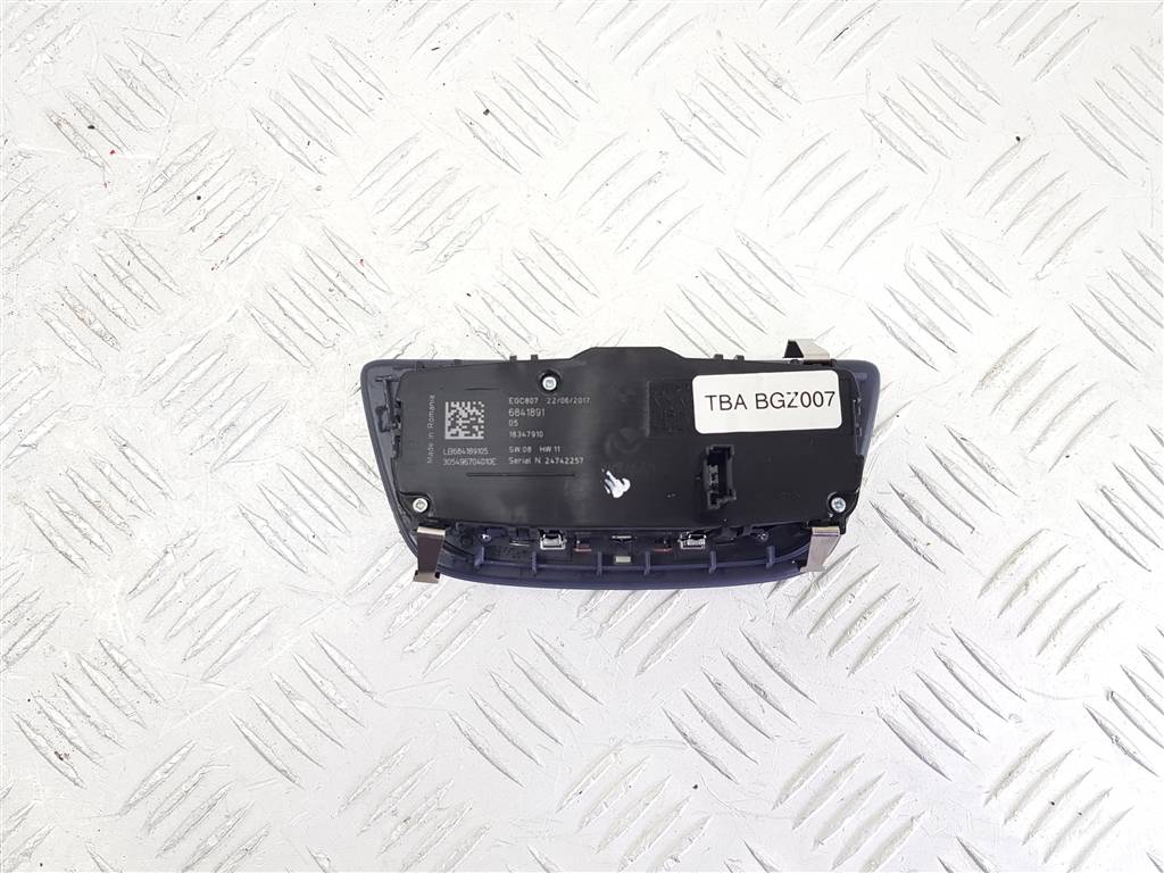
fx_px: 874
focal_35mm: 26
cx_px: 582
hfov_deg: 67.3
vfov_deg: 53.1
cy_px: 436
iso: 64
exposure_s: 1/50
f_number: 1.7
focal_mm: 4.2
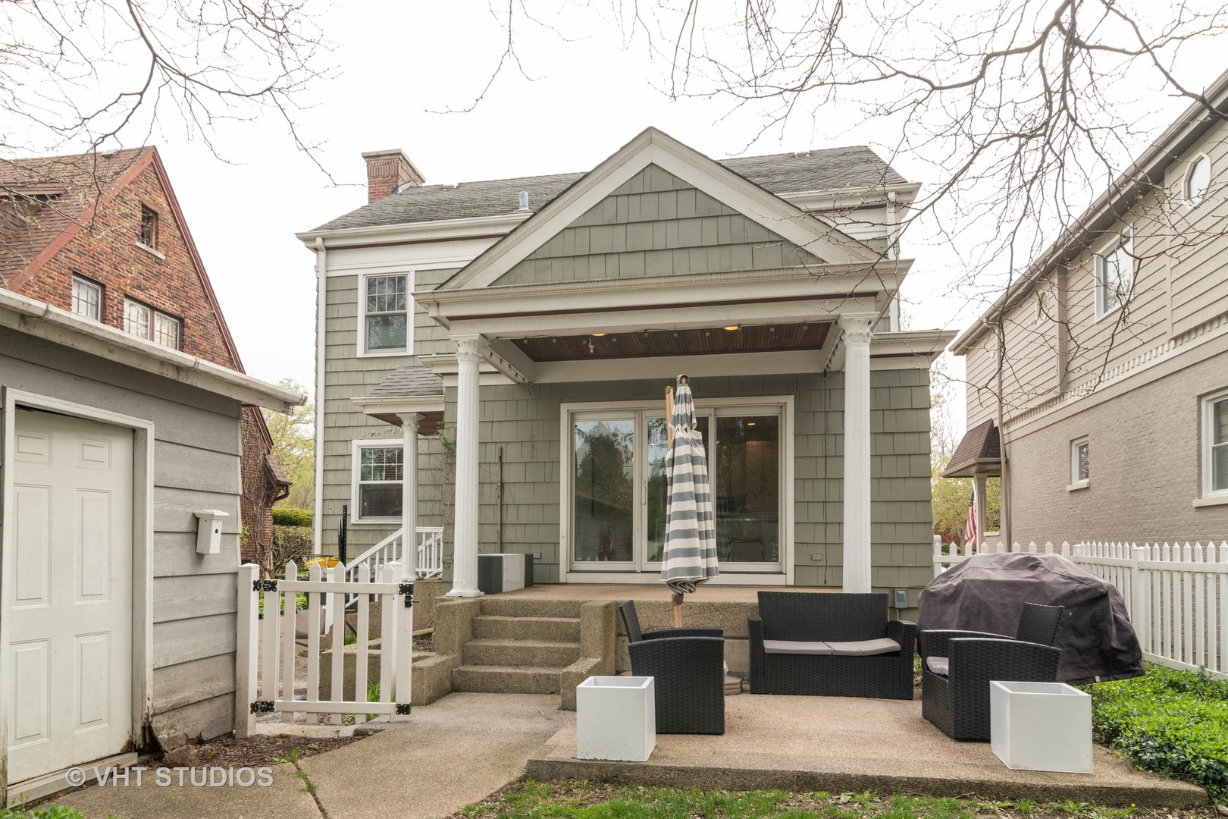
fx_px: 716
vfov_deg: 59.5
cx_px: 614
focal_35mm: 21
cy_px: 410
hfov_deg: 81.2
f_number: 8
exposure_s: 1/100
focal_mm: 14
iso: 200
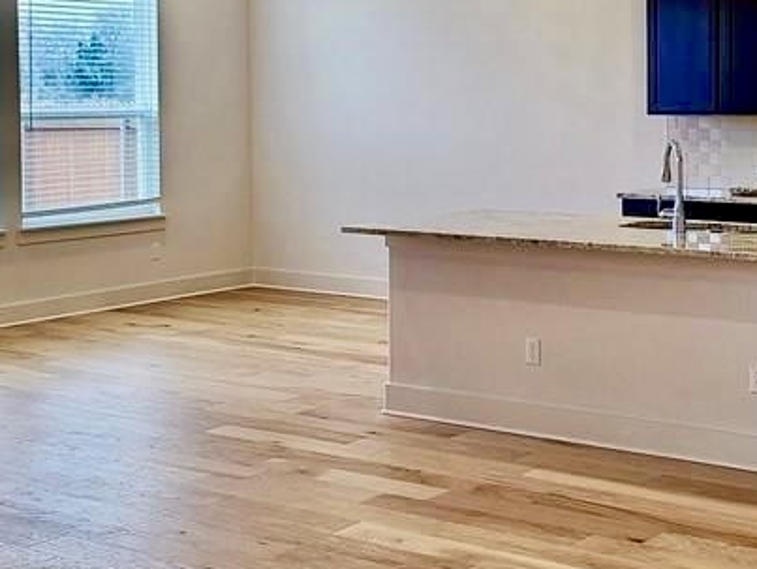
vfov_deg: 22.1
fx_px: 1445
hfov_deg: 29.2
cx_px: 481
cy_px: 131
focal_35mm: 66
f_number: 1.8
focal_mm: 5.4
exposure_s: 1/59
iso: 64
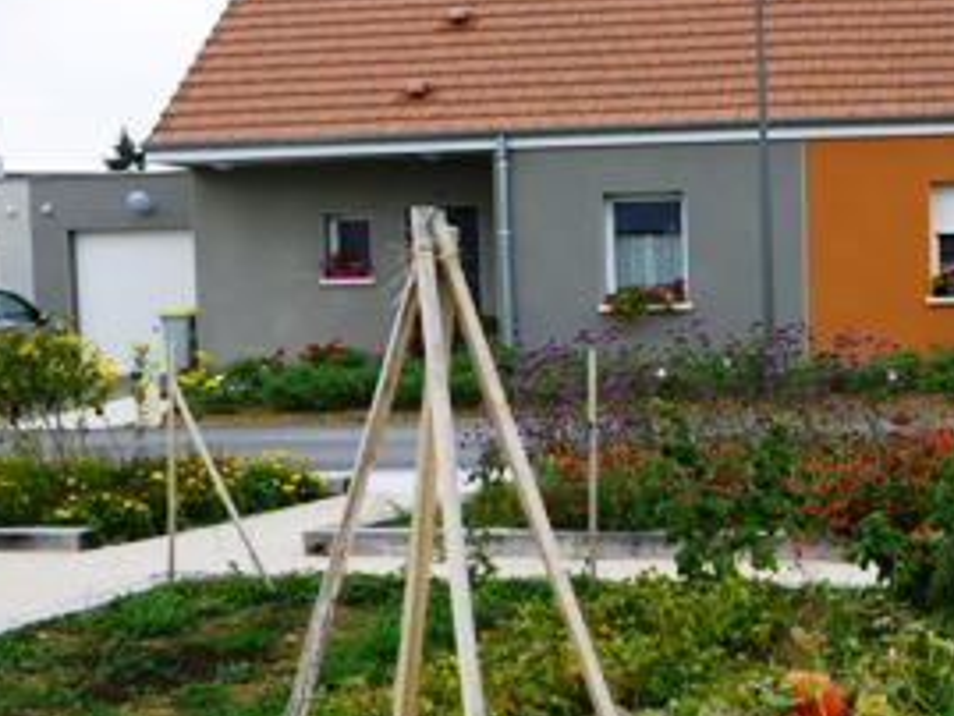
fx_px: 2068
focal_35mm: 75
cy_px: 486
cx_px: 716
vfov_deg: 19.6
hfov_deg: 25.7
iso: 100
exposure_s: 1/160
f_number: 3.9
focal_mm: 8
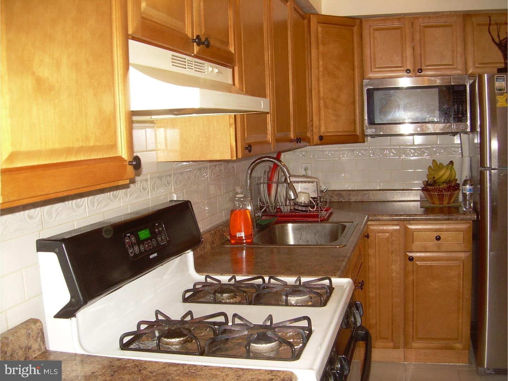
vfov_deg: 37.7
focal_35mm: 38
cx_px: 254
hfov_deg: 49.0
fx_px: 558
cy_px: 190
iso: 92
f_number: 2.8
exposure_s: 1/60
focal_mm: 6.3
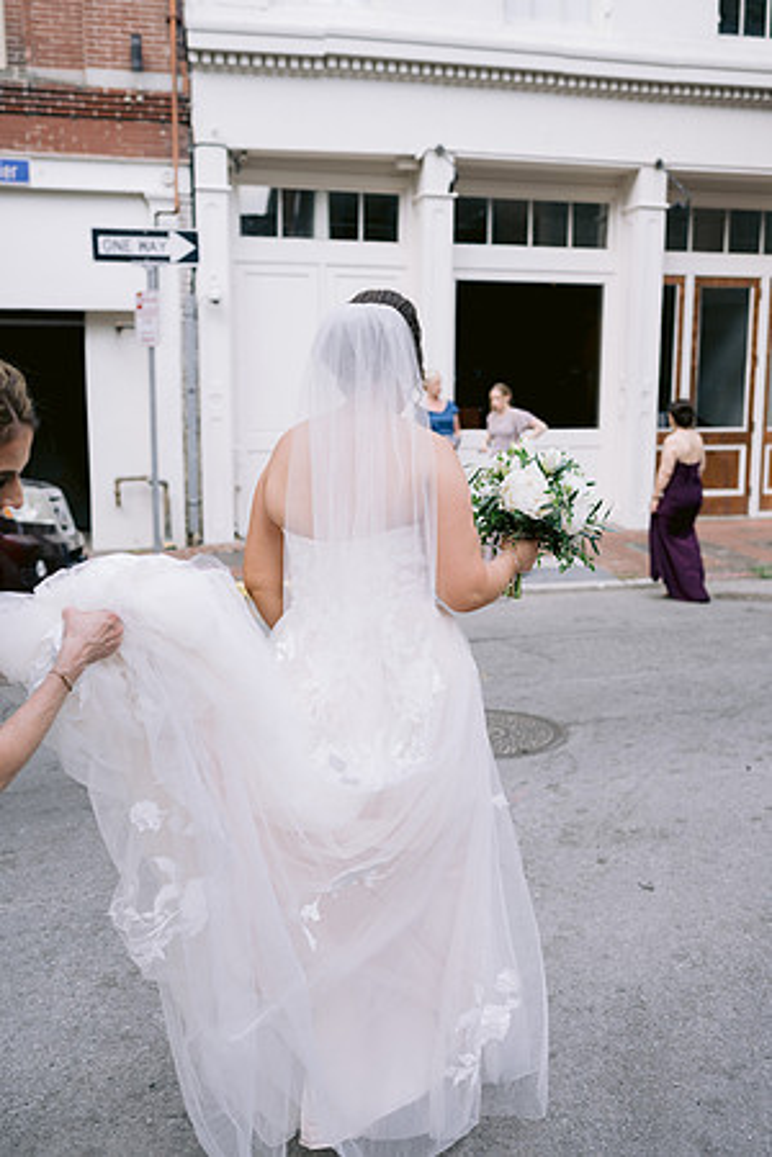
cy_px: 578
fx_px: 1126
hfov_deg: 37.9
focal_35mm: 35
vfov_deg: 54.4
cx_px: 386
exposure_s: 1/500
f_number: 2.8
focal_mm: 35
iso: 250
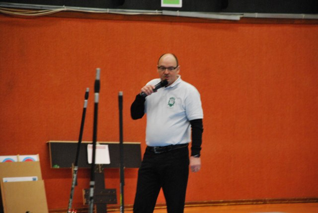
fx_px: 1790
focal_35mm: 202
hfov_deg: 10.2
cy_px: 106
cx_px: 159
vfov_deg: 6.8
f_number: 5.6
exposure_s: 1/60
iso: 1600
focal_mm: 135
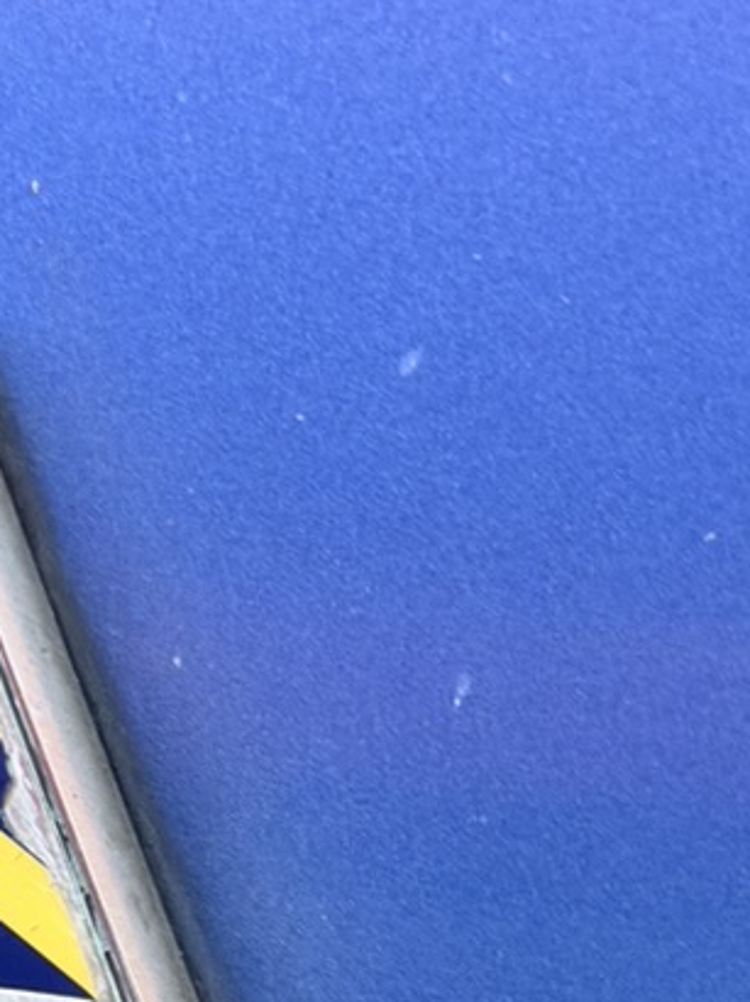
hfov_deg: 12.2
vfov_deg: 15.9
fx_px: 3470
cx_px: 66
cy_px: 1114
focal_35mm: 120
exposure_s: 1/60
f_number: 1.78
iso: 250
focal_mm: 6.76
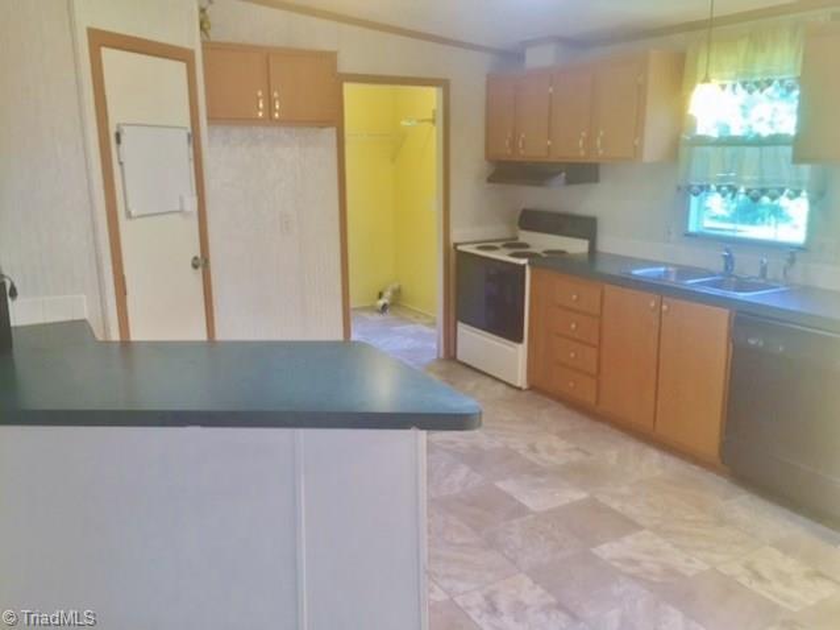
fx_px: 703
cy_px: 315
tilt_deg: -13.4
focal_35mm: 29
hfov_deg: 61.7
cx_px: 420
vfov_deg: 48.2
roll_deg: +0.2
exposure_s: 1/30
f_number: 2.2
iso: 64
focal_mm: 4.15
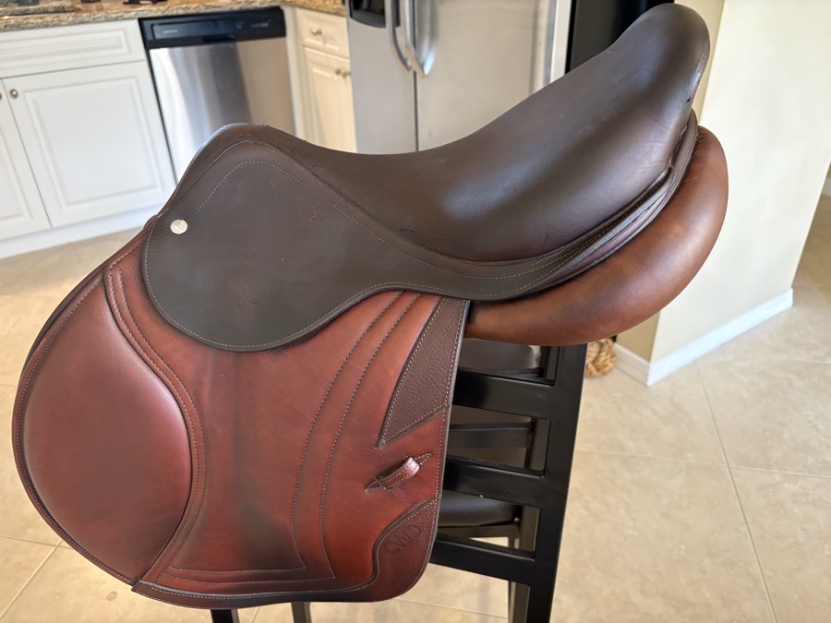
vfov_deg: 53.1
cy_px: 312
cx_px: 416
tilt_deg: -31.4
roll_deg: +2.9
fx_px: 624
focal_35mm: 26
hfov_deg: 67.3
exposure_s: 1/60
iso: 320
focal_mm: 5.96
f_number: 1.6
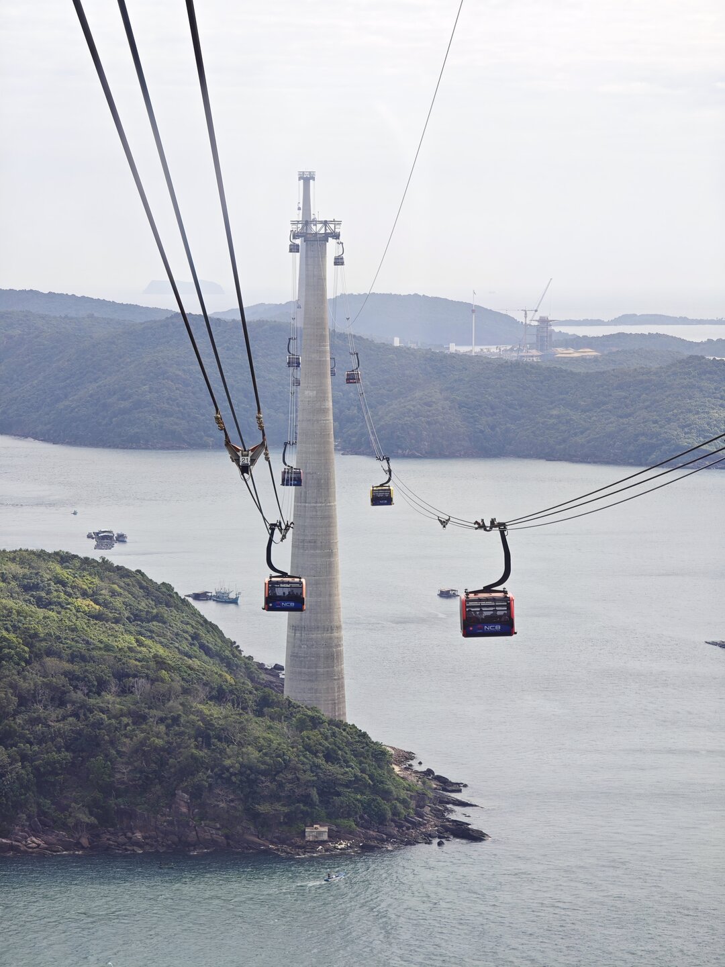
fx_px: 3351
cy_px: 484
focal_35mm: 120
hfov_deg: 12.3
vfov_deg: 16.4
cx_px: 362
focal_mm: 19.4
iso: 50
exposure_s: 1/405
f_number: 2.5
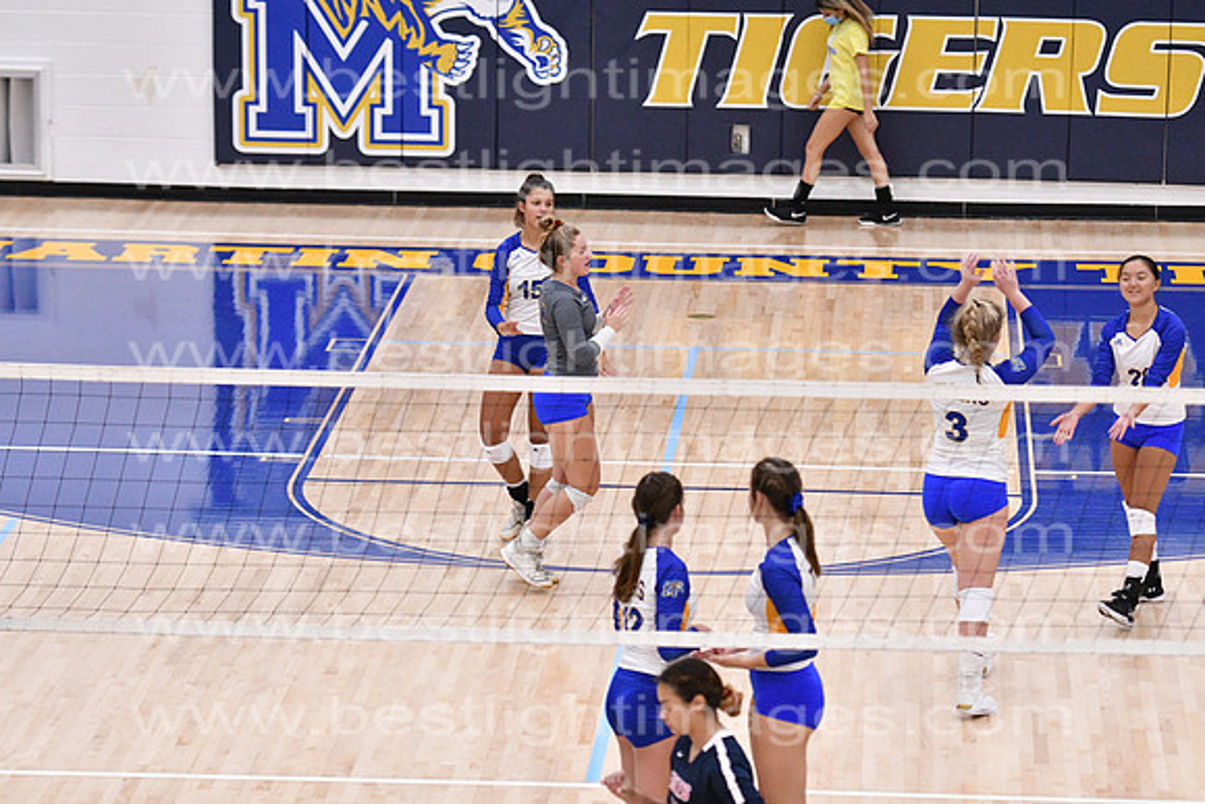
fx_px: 5122
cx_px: 602
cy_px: 402
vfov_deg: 9.0
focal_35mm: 153
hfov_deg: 13.4
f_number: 3.2
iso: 6400
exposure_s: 1/1000
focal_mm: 102
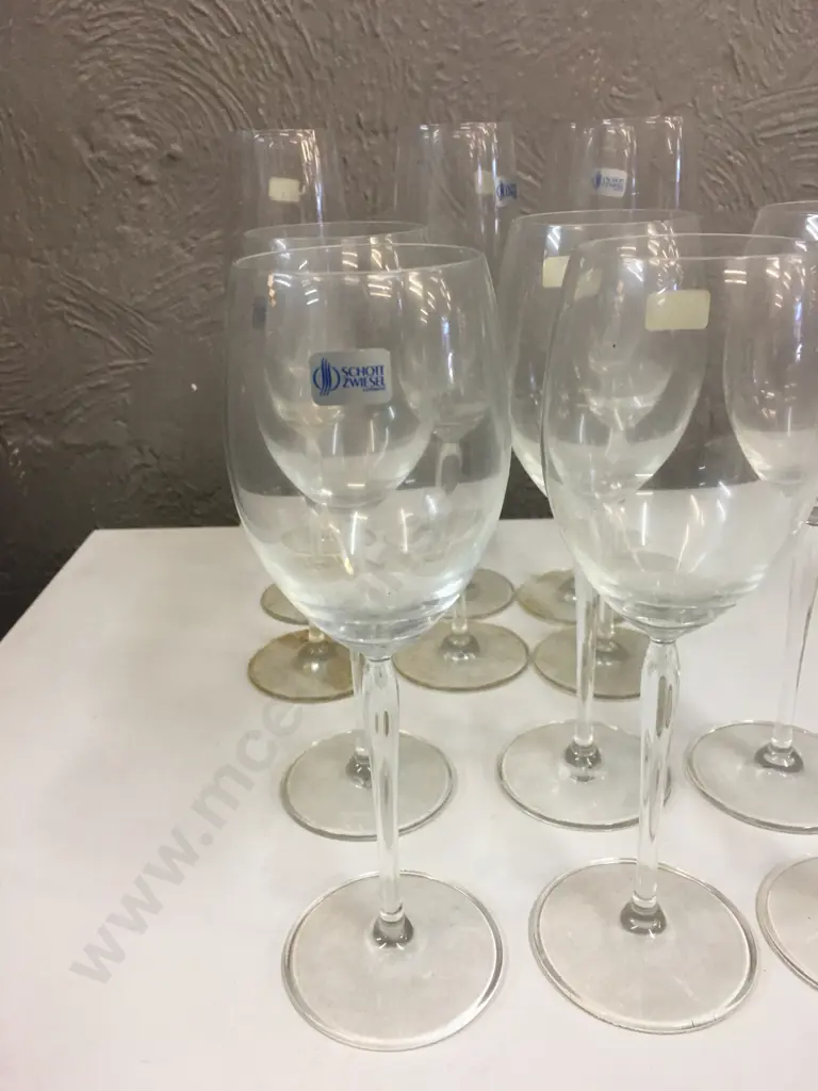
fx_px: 914
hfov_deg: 48.2
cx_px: 409
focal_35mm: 29
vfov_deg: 61.7
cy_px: 546
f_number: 2.2
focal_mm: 4.15
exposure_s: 1/33
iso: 50
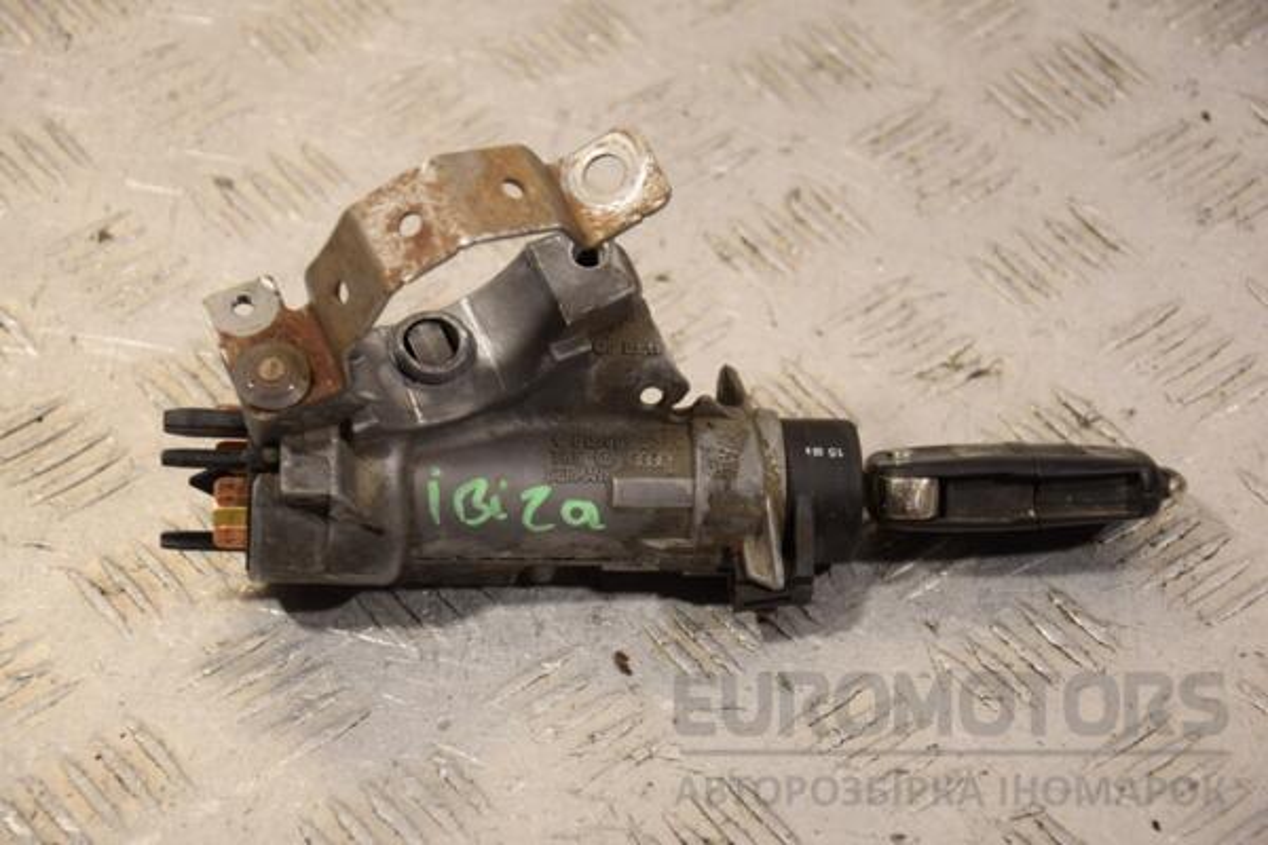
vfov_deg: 13.0
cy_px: 422
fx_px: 3698
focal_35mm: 105
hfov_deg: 19.5
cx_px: 634
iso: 400
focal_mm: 70
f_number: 5.3
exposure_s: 1/125
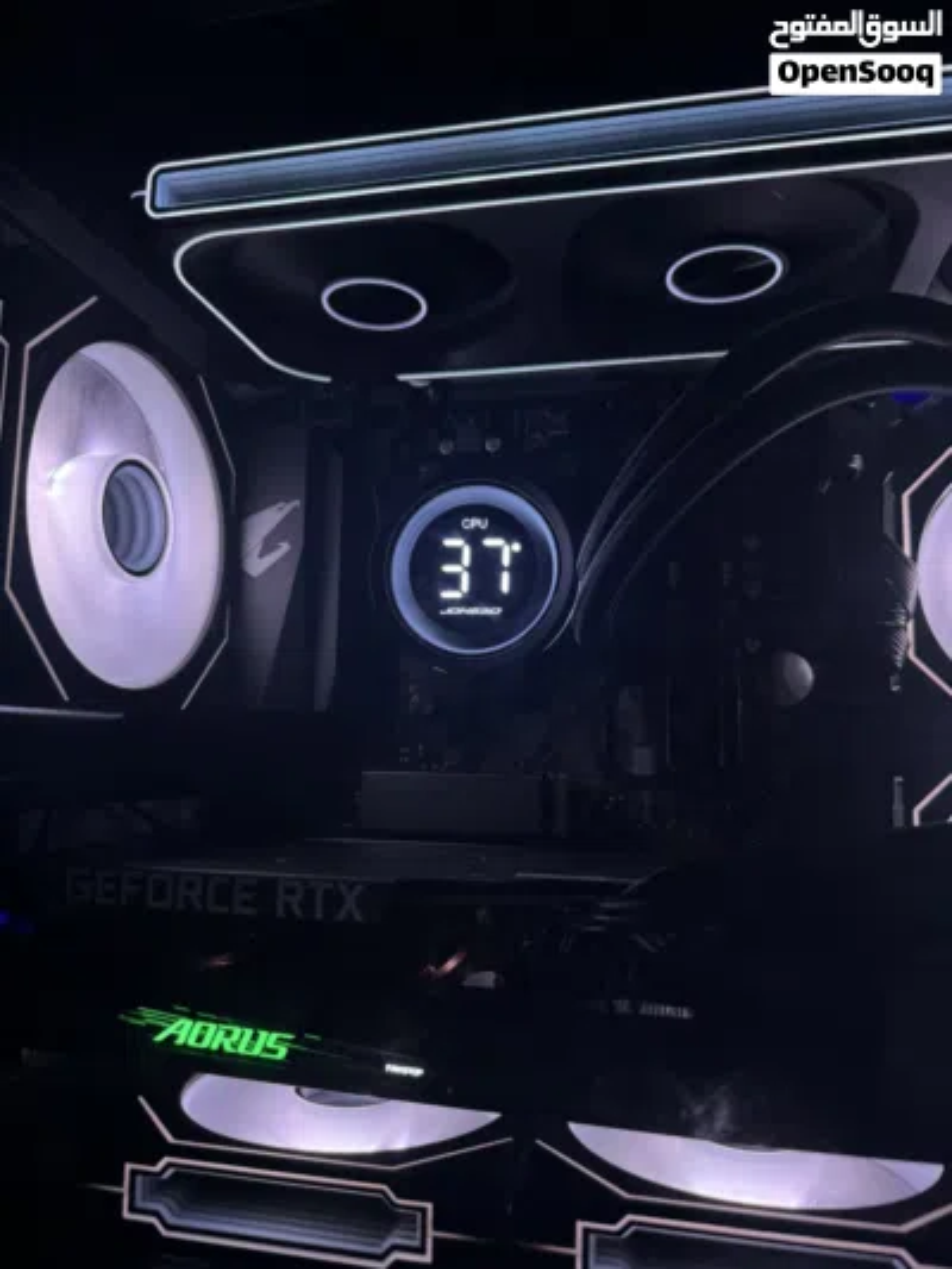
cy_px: 634
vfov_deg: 71.6
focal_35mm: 24
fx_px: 880
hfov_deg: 56.8
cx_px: 476
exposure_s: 1/30
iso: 1000
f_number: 1.78
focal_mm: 6.76
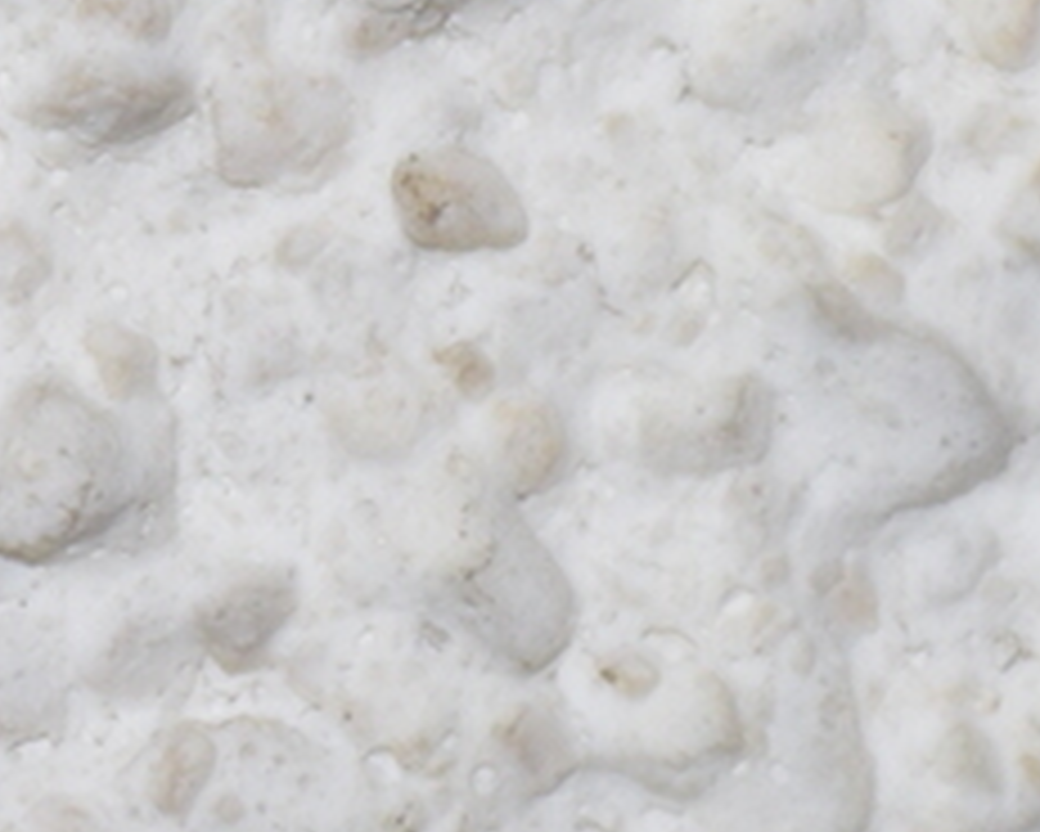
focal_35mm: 819
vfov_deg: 1.9
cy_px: -247
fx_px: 25219
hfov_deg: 2.4
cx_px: -1092
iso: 320
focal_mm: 140
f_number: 7.1
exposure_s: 1/60
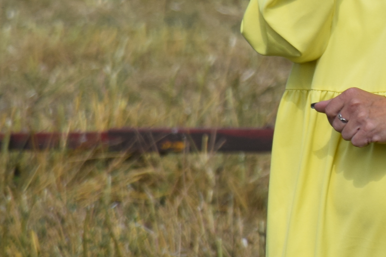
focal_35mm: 856
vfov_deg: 1.6
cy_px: -31
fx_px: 9177
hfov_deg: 2.4
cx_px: 563
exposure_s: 1/800
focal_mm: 140
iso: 200
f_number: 7.1
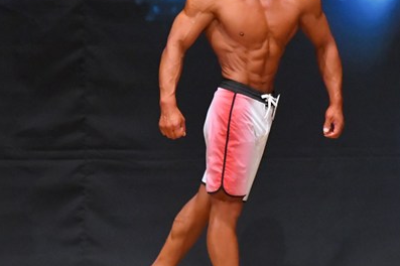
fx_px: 7483
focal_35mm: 674
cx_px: 241
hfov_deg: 3.1
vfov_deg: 2.0
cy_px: 132
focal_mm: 230
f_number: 5.6
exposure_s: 1/400
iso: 8000
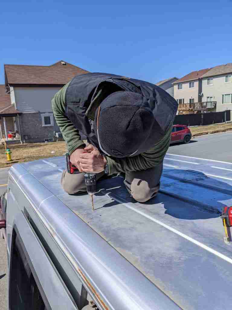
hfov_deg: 51.4
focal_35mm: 27
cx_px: 116
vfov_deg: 65.3
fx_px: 241
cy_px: 155
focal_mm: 4.38
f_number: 1.73
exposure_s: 1/3906
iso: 46
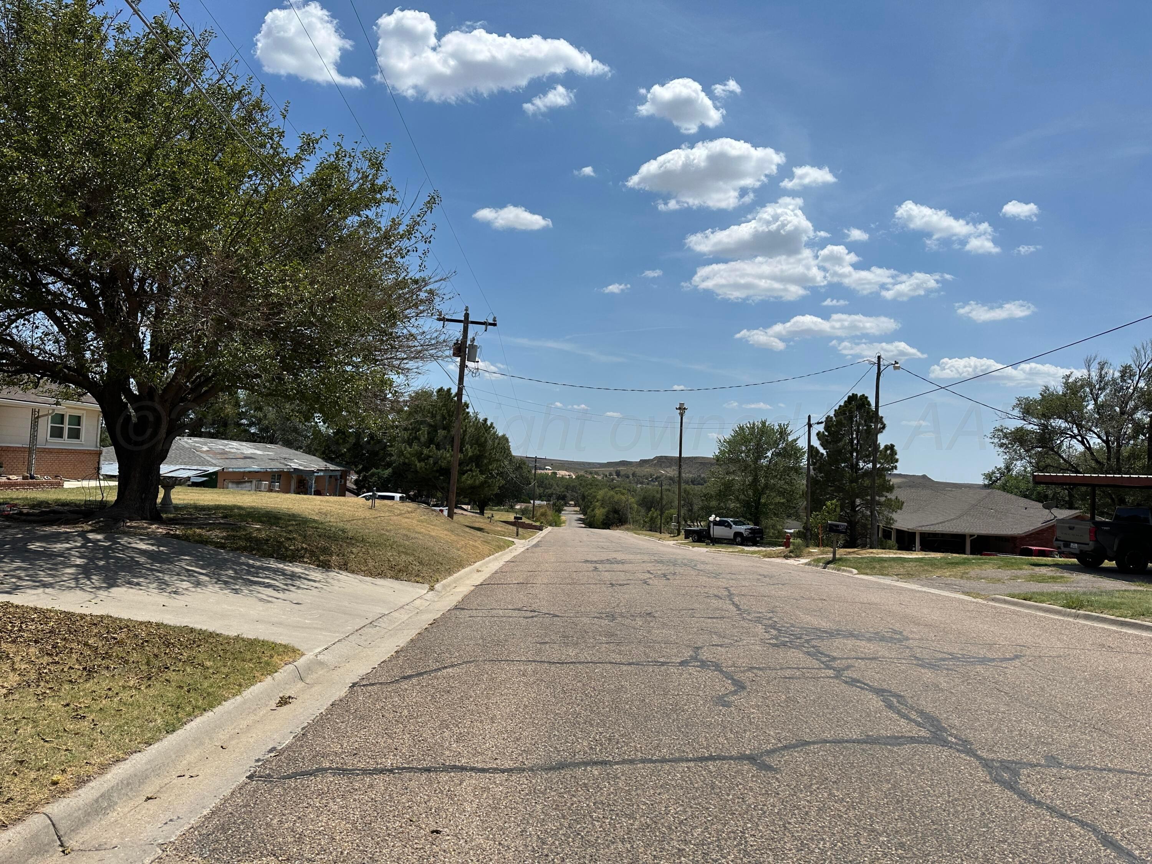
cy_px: 432
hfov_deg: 71.6
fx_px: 799
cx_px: 576
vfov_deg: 56.8
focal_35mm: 24
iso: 80
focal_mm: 6.86
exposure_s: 1/8197
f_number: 1.78
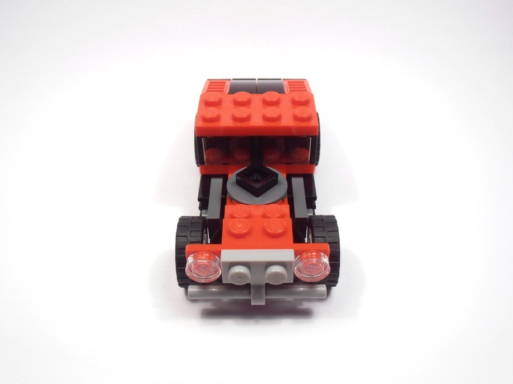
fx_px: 548
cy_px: 192
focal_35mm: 37
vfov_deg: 38.7
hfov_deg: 50.1
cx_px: 256
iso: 80
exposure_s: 1/80
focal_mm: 6.61
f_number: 3.9
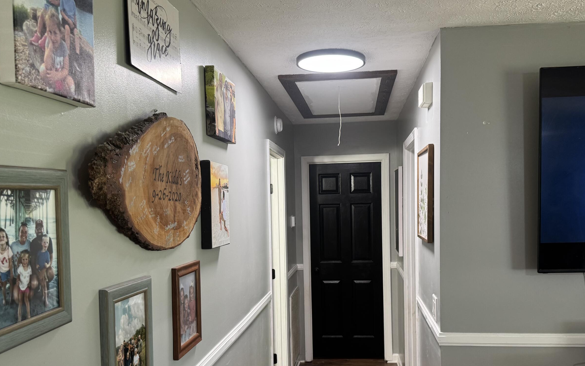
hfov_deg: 59.5
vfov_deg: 39.1
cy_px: 233
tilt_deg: -4.2
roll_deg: +1.2
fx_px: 510
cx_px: 319
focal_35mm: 32
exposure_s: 1/60
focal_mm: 6.76
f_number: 1.78
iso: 200
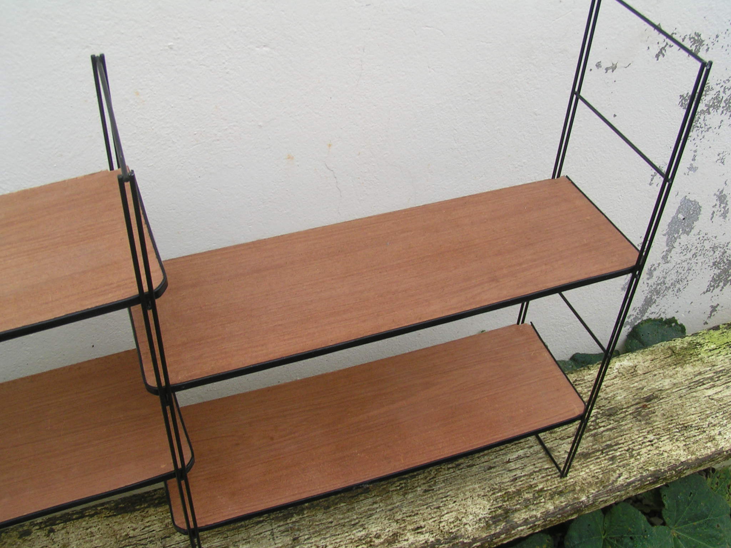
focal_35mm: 38
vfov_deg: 37.7
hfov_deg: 49.0
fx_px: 802
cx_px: 366
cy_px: 274
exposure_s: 1/50
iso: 50
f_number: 5.6
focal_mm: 5.8
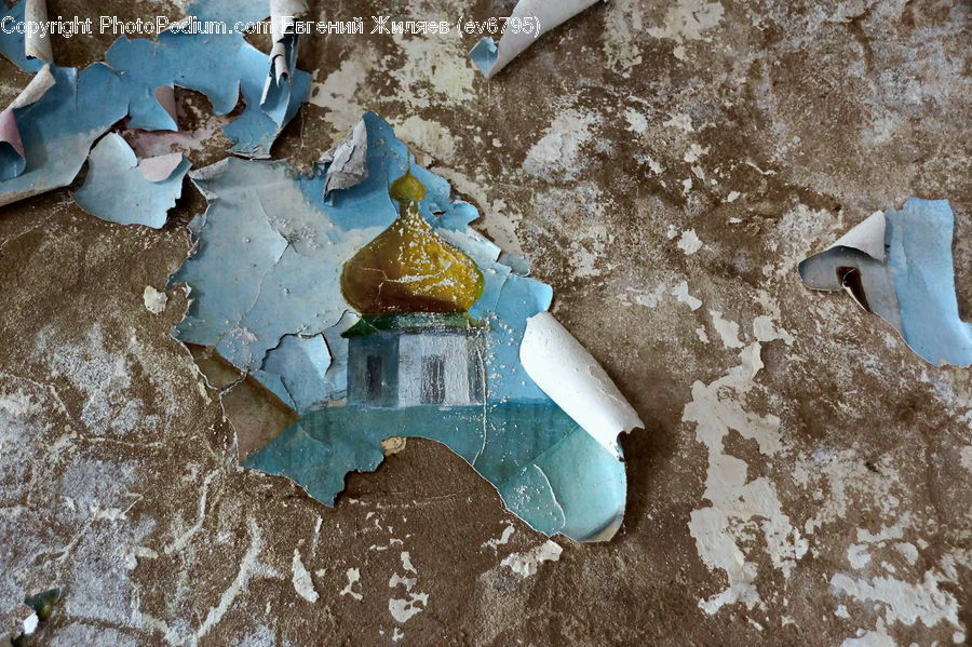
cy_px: 324
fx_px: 1214
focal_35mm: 45
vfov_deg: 29.8
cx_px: 486
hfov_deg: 43.6
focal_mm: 30
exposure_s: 1/125
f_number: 4
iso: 1600
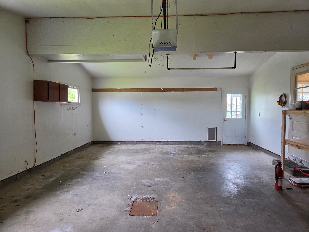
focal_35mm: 23
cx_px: 154
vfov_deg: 58.9
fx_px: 205
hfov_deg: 73.9
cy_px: 116
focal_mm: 5.4
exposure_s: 1/120
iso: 250
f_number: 1.8
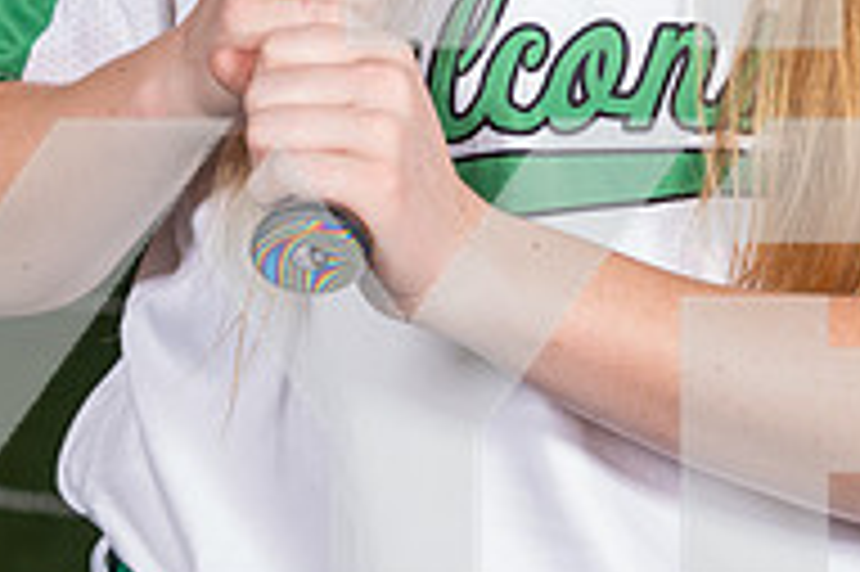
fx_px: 3628
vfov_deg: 8.9
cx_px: 608
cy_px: -187
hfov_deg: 13.5
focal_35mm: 152
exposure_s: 1/200
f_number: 5.6
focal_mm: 50
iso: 200
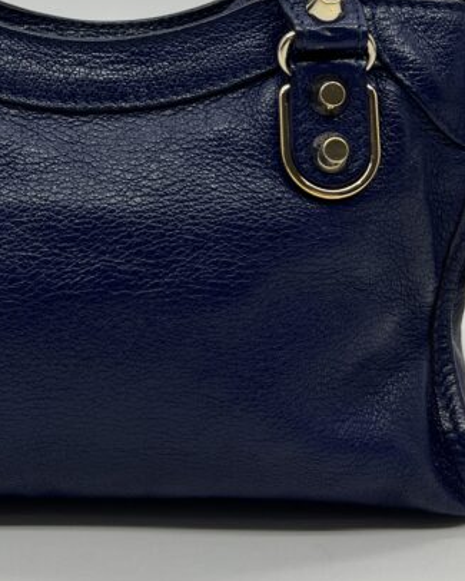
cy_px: 97
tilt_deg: -10.0
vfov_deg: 28.8
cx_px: 102
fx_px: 1101
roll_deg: -0.7
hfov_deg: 23.5
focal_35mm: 64
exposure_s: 1/416
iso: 50
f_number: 1.5
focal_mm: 5.7
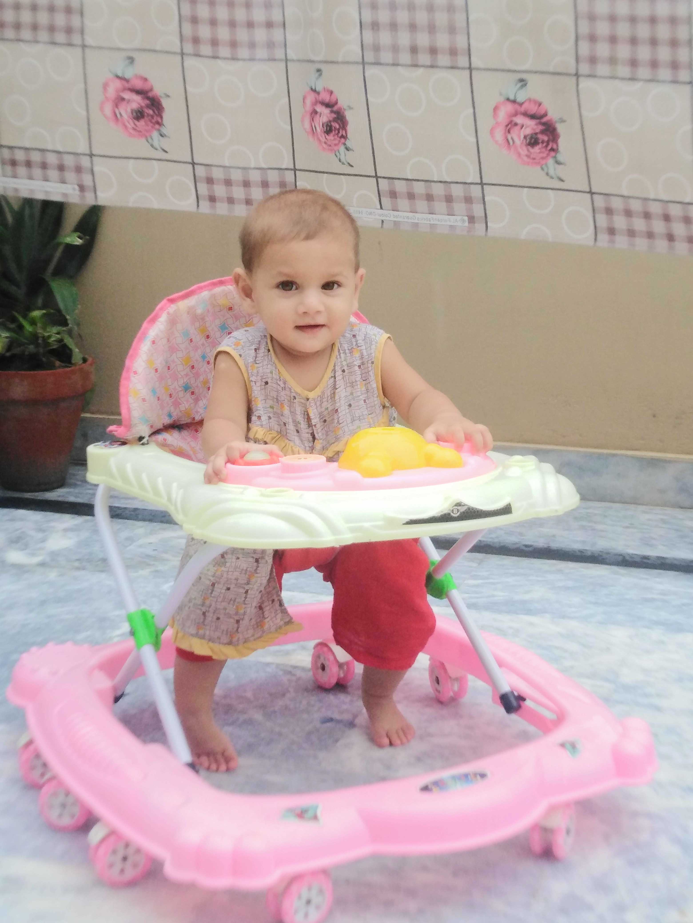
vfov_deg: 69.4
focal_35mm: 25
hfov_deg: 54.9
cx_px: 346
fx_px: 667
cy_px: 462
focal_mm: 3.37
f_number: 2.2
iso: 100
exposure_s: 1/321
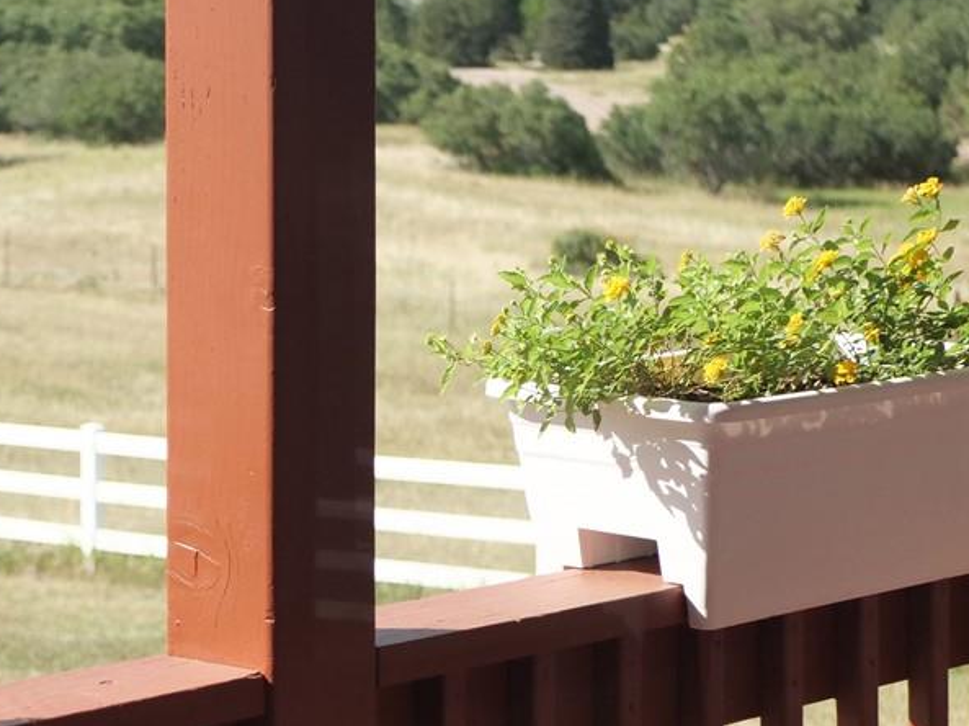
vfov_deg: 10.9
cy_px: 615
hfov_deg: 14.5
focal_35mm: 135
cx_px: 211
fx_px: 3777
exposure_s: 1/2500
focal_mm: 25
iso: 400
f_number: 2.8
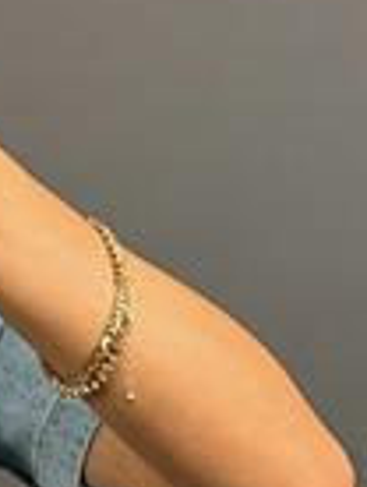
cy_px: 420
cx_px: -333
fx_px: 2297
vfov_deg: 12.0
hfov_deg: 8.7
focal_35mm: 163
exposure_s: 1/121
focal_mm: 6.86
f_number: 1.78
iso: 64
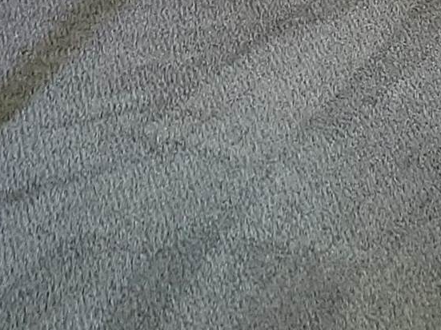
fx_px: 1847
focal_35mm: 145
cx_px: 559
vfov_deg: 9.3
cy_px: -412
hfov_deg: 13.2
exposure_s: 1/17
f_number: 1.8
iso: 160
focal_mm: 5.4
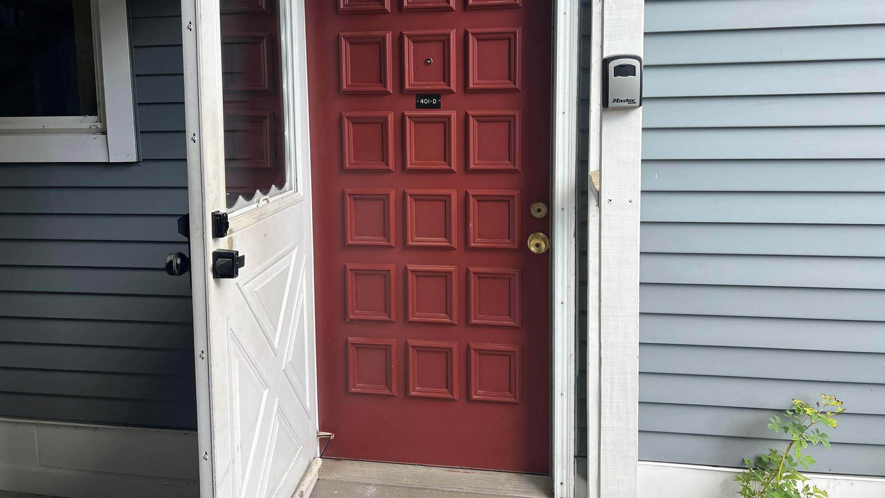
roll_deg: +0.8
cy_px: 187
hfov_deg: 66.1
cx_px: 446
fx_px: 681
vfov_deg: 39.9
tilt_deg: -6.1
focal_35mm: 29
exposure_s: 1/275
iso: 40
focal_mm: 5.7
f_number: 1.5
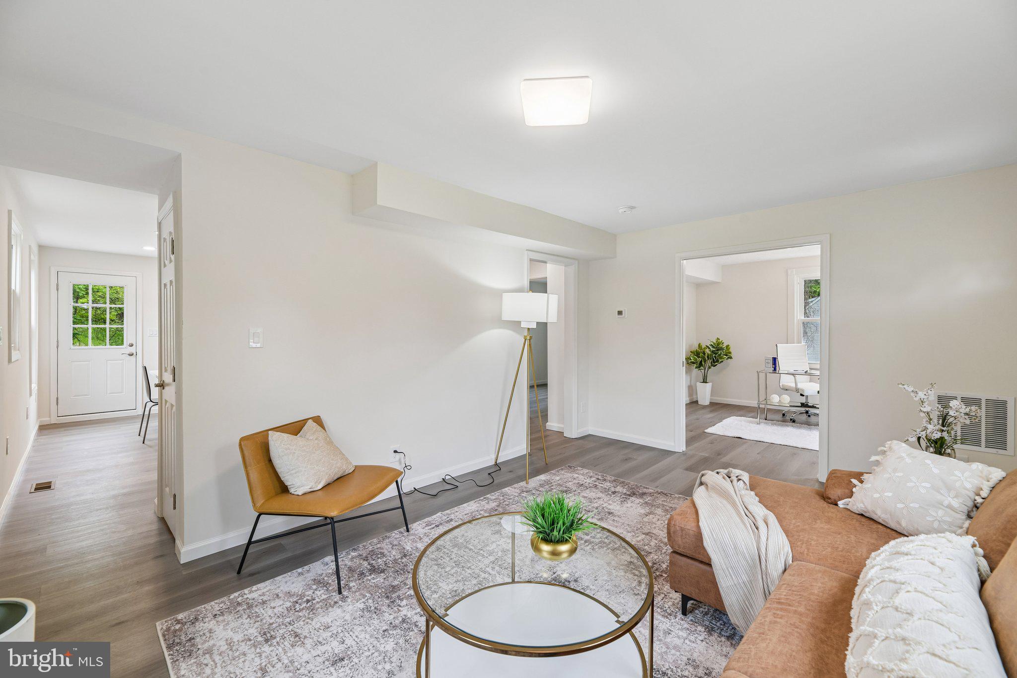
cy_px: 339
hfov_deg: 104.3
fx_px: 395
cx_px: 508
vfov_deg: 81.2
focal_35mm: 14
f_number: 8
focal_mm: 14
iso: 220
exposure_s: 1/15
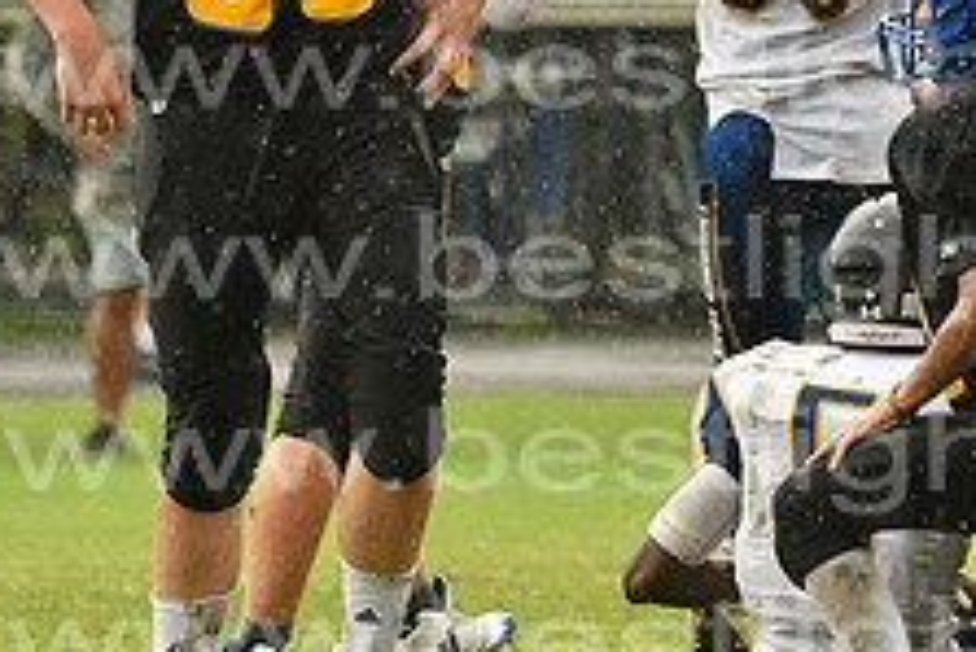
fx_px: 14785
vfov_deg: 2.5
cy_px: 173
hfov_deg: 3.8
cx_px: 998
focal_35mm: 545
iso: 1000
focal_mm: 140
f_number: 4
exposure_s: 1/800
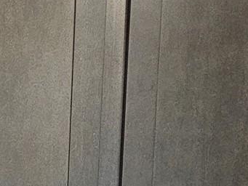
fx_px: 559
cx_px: -163
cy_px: 331
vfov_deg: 16.1
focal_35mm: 78
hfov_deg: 20.1
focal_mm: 2.2
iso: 400
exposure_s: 1/60
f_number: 2.2
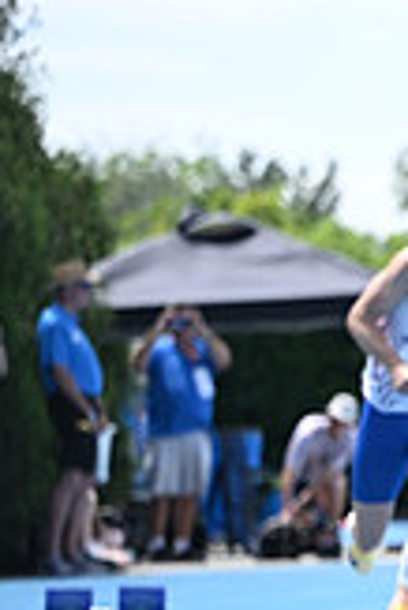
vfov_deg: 5.7
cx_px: 1078
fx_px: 6140
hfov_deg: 3.7
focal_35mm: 362
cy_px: 421
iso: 250
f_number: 2.8
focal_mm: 102
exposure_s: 1/2500
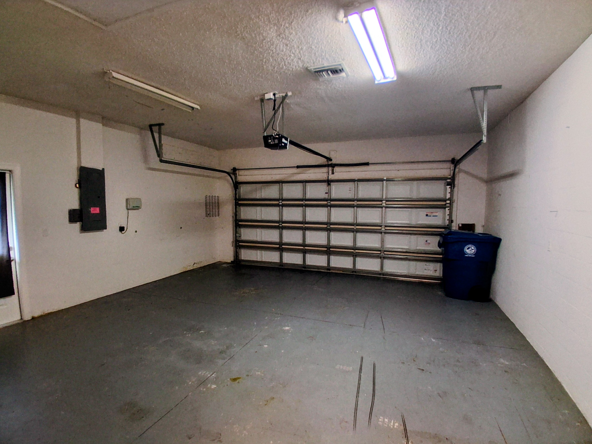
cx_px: 296
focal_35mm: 17
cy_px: 222
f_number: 2.2
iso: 250
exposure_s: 1/40
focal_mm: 1.4
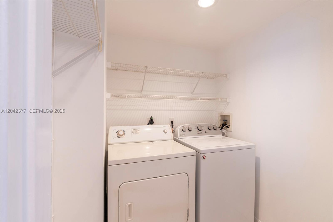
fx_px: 153
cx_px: 166
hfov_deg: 95.0
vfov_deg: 72.0
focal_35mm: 16
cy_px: 111
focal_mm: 11
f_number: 7.1
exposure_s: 1/4
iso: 200
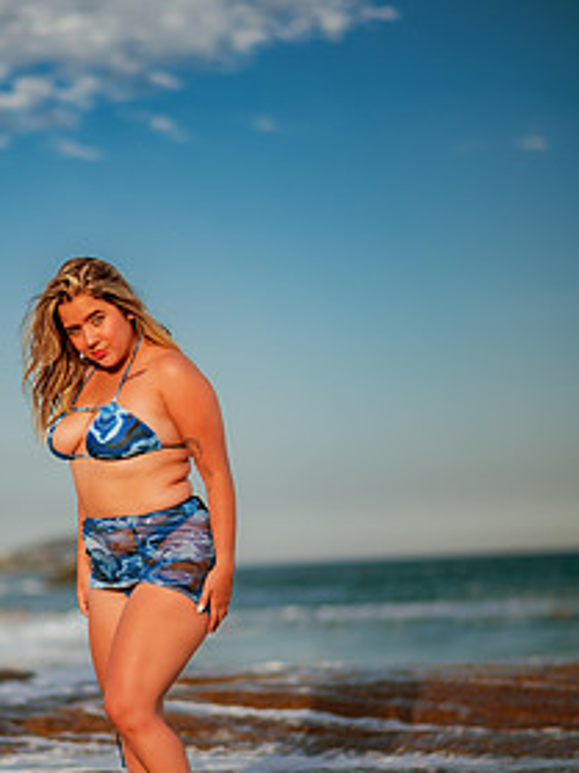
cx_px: 194
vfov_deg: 21.7
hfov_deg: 16.4
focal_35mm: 90
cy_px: 504
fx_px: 2009
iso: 80
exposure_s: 1/6400
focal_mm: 58
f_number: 1.4
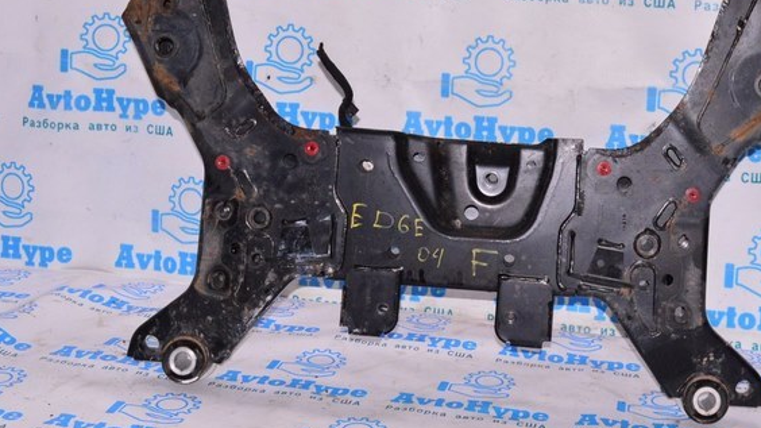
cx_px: 492
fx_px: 1150
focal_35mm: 57
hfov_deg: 36.3
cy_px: -11
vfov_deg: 20.3
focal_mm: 20
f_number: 8
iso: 1600
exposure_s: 1/200
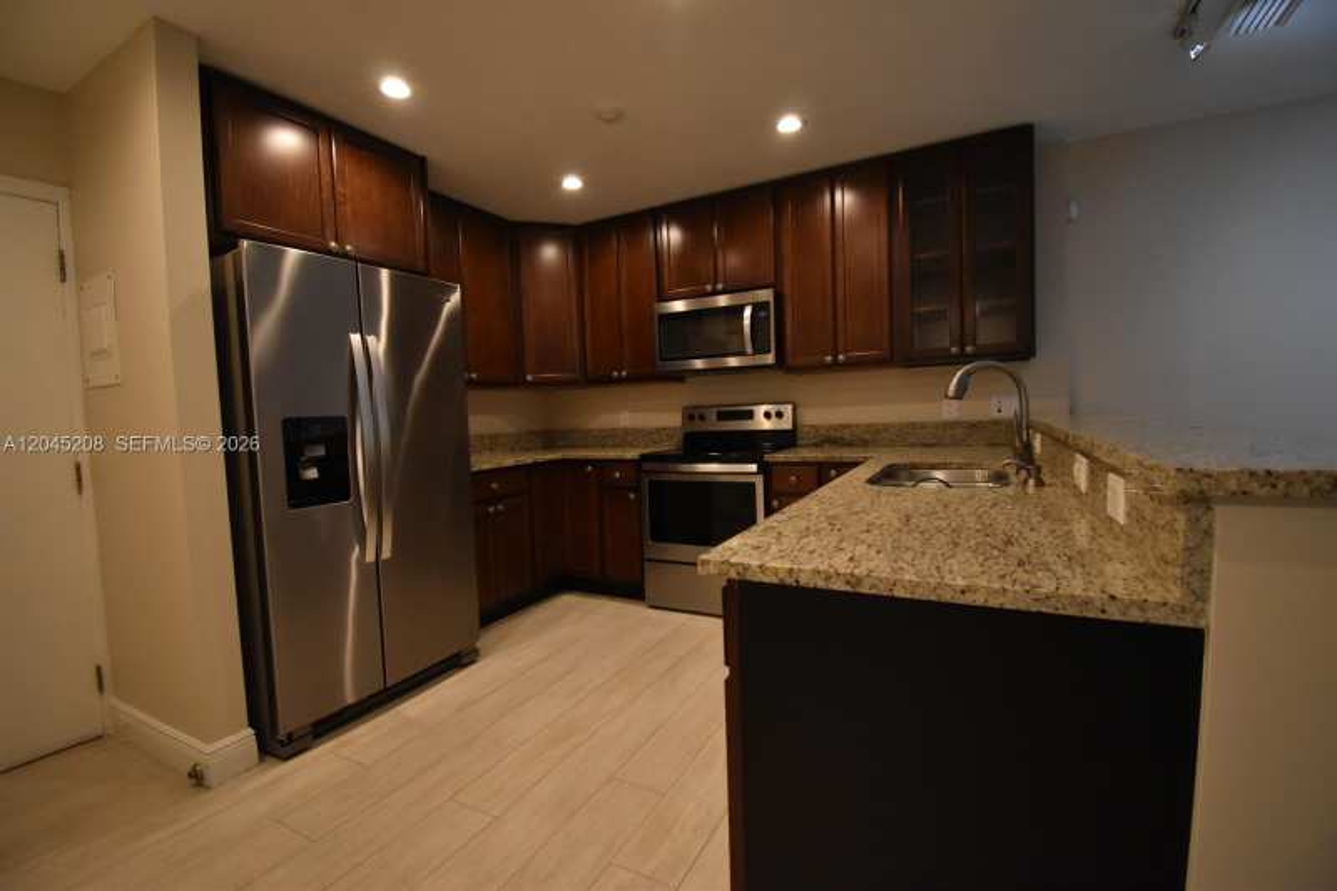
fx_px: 557
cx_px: 668
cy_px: 446
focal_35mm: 15
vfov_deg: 77.3
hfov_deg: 100.4
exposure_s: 1/100
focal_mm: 10
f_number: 5
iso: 1600
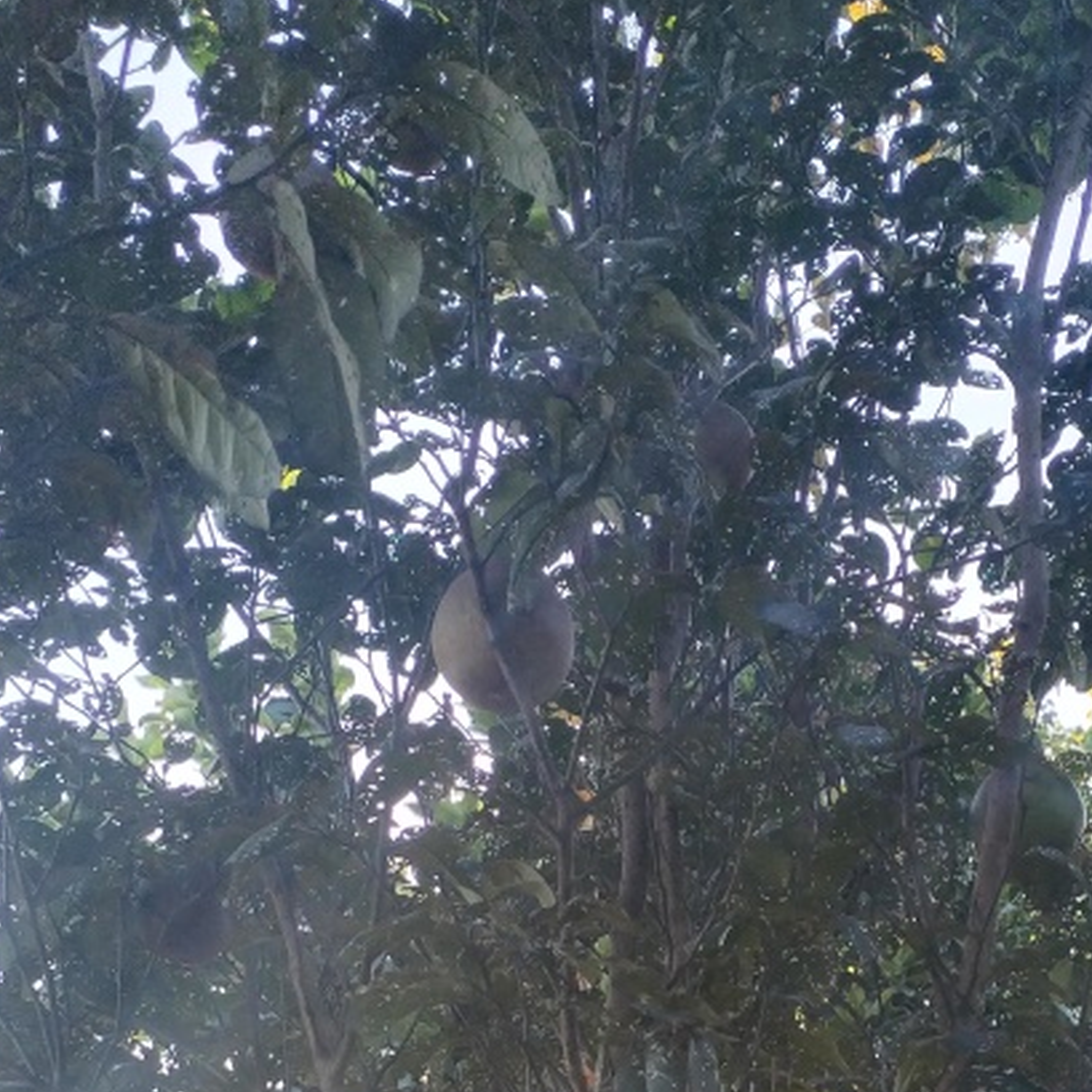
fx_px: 2141
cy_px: 1099
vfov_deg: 27.0
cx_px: 729
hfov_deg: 28.4
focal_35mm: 60
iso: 100
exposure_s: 1/227
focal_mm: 4.75
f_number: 1.8
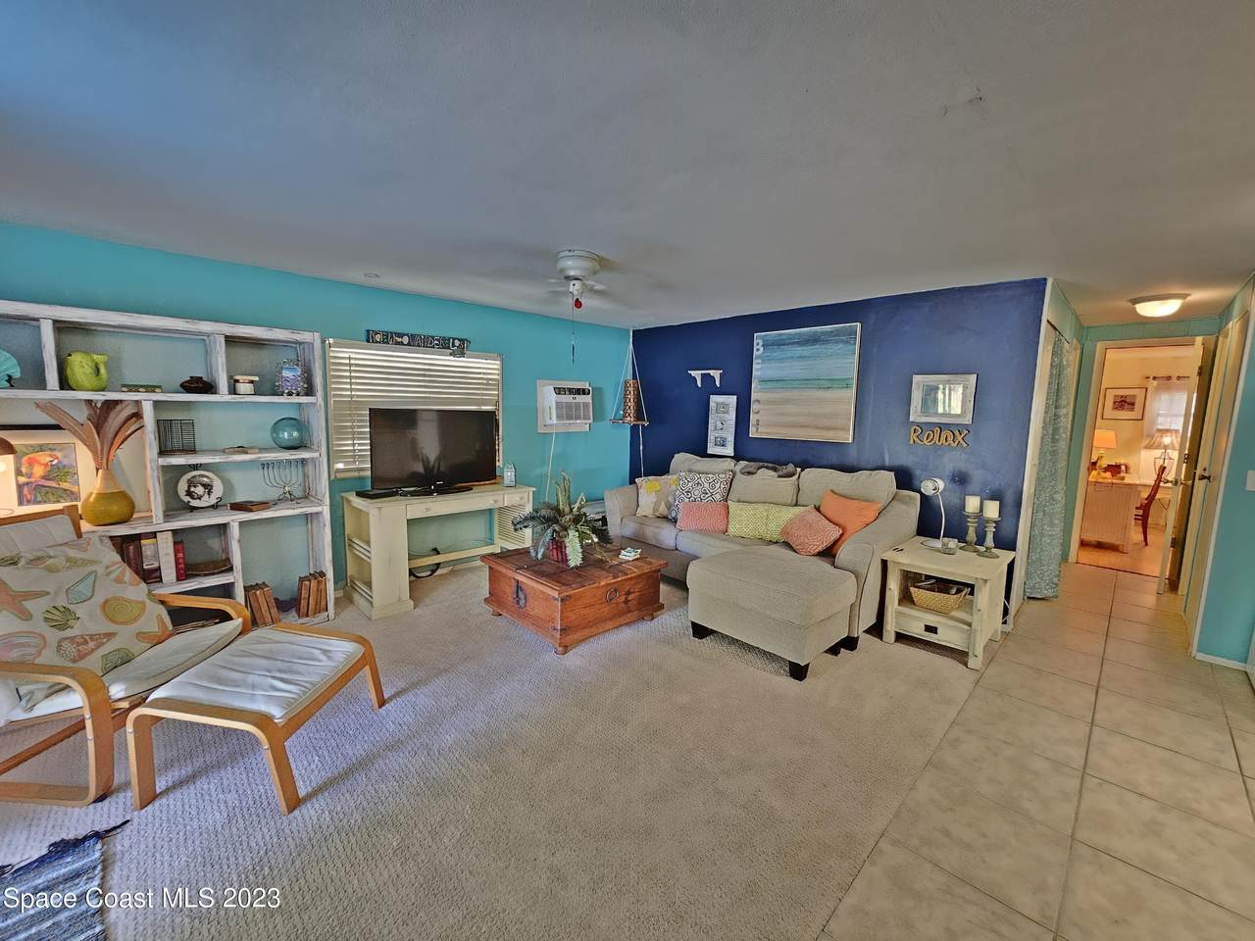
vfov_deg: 89.9
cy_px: 470
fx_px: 471
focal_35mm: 13
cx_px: 628
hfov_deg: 106.2
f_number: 2.2
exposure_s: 1/30
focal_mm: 2.2
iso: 640
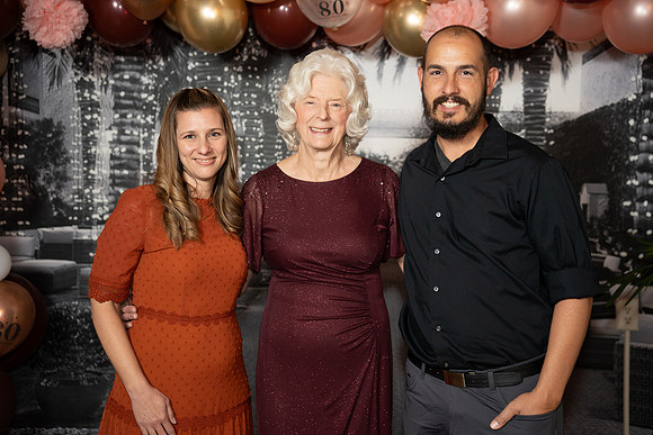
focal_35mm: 52
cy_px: 218
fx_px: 938
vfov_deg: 26.2
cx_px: 326
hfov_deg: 38.4
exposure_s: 1/160
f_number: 2.8
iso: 1000
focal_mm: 51.7
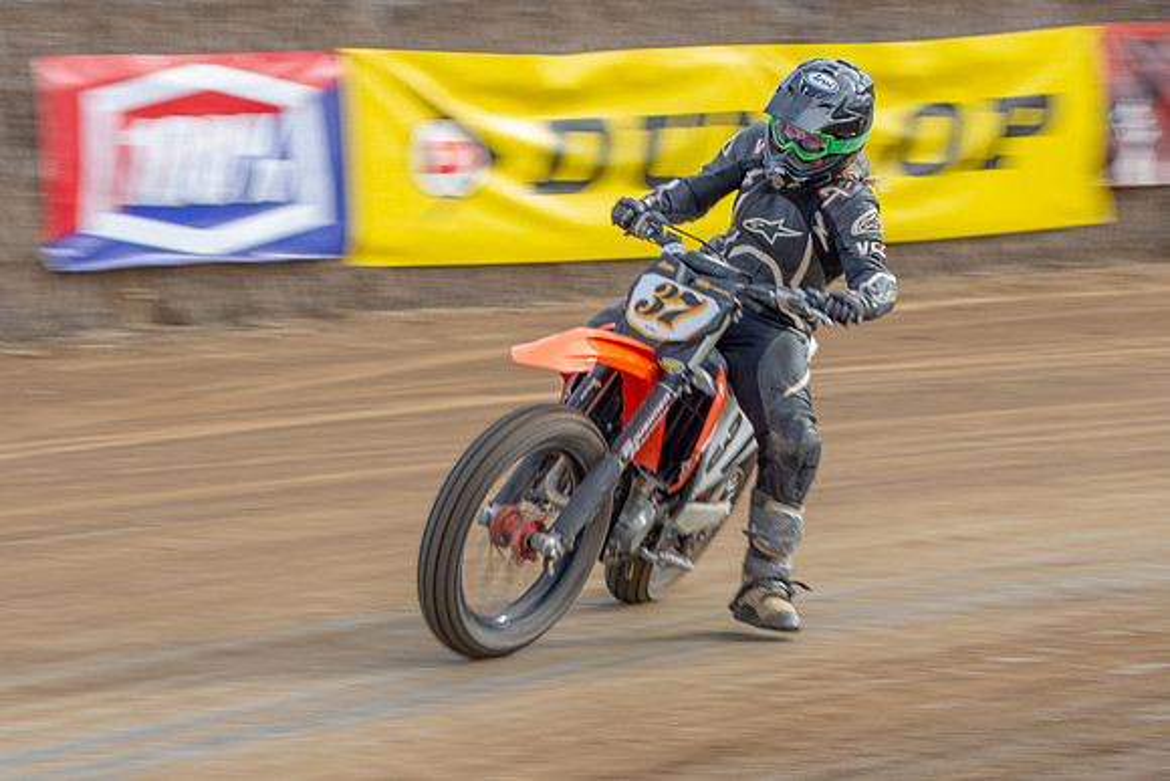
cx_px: 508
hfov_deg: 9.7
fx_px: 6917
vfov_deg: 6.5
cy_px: 376
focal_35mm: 213
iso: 100
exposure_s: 1/100
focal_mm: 116
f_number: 8
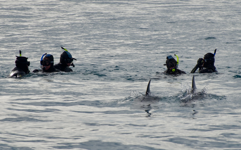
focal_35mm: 283
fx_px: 1859
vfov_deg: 4.6
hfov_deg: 7.4
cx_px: 121
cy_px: 79
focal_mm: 101.58
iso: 100
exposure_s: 1/1000
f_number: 4.5
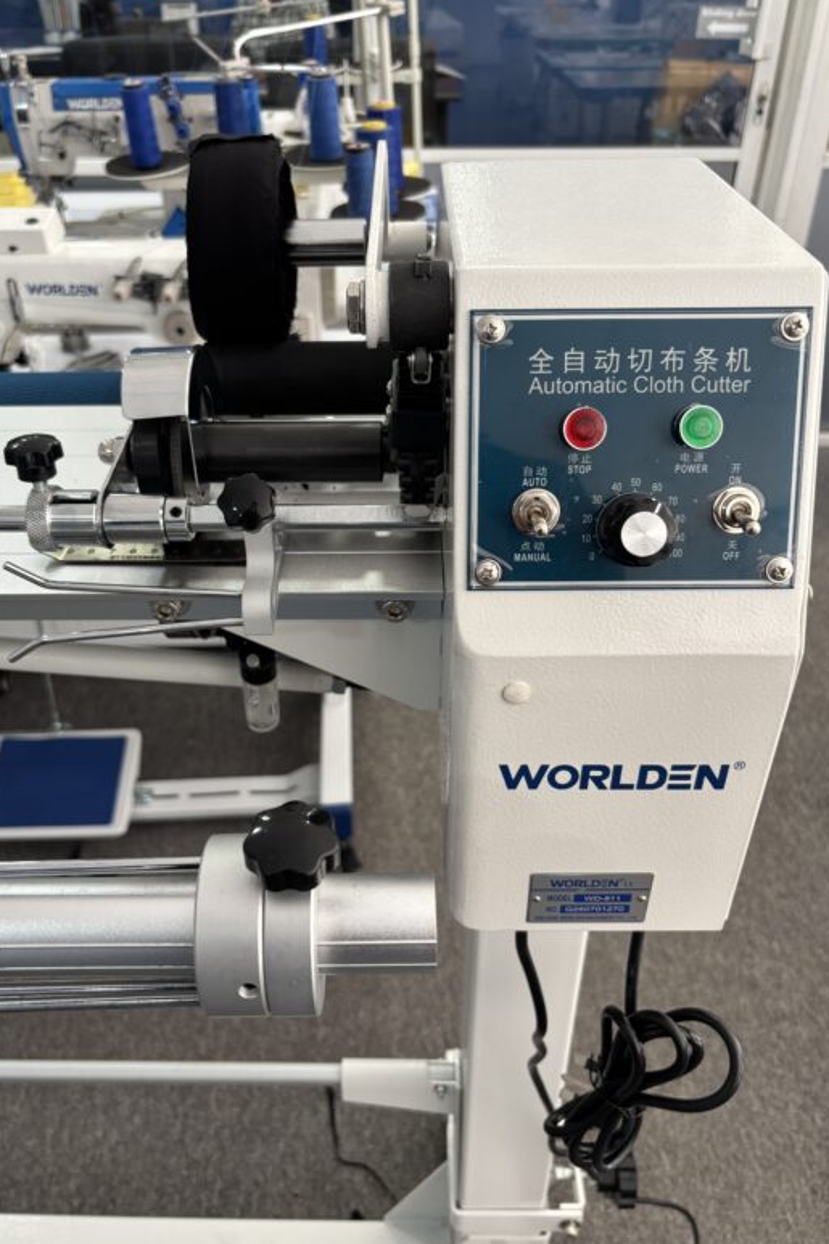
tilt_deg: -34.9
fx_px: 968
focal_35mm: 28
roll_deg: -0.8
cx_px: 382
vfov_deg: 65.5
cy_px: 607
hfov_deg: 46.3
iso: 125
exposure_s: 1/100
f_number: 1.6
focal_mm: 5.96
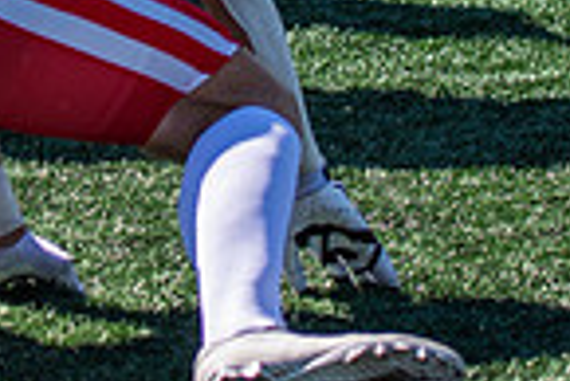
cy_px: -448
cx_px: -138
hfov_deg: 4.3
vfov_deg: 2.8
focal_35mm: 482
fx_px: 7639
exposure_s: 1/3200
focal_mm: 70
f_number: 2.8
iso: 160
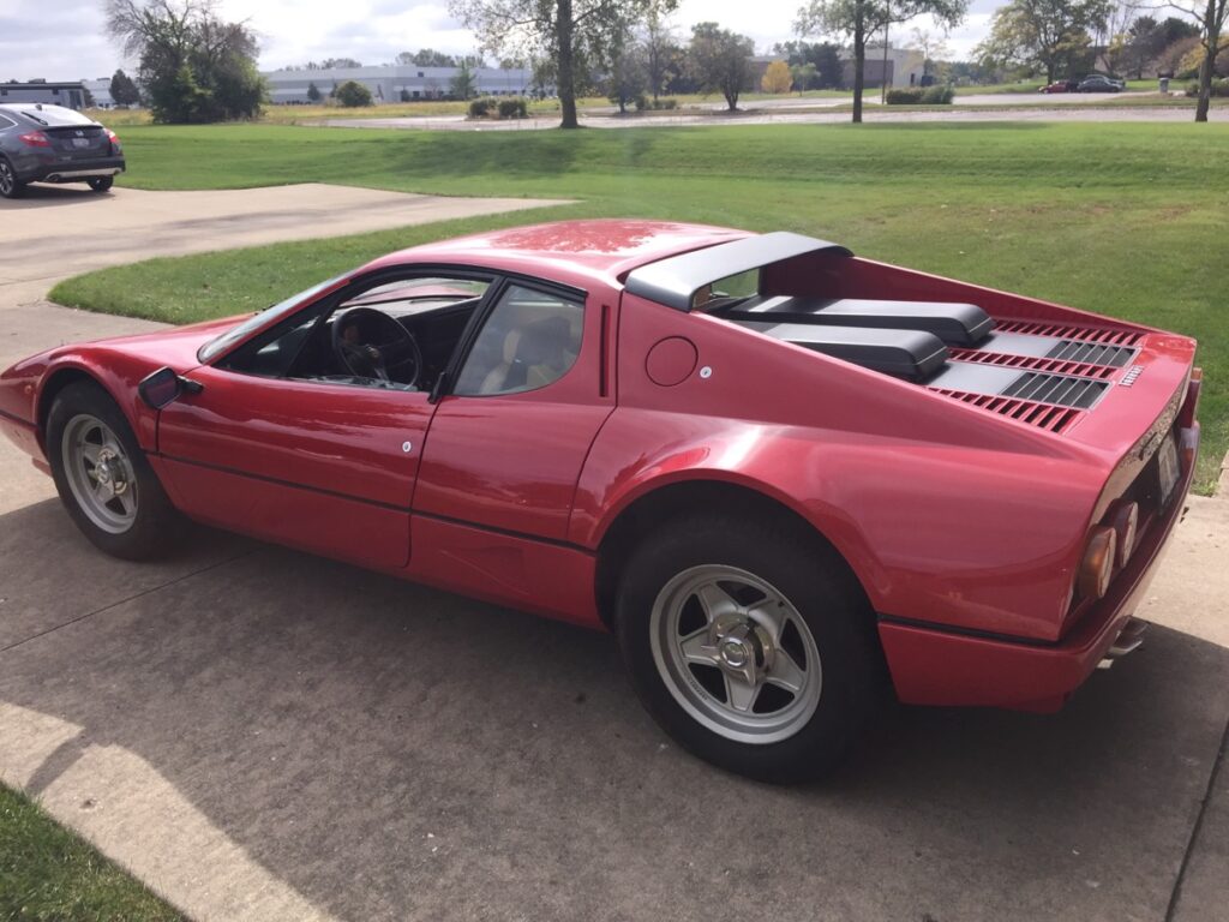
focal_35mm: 29
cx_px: 614
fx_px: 1030
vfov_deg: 48.2
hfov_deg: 61.7
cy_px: 461
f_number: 2.2
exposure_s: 1/1412
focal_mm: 4.15
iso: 40
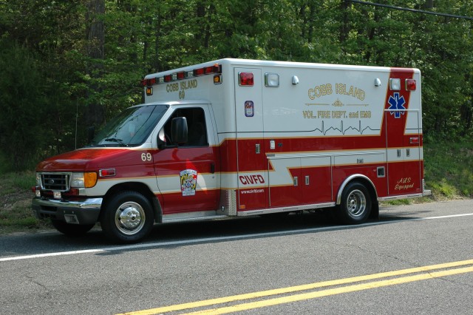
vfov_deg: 25.7
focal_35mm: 52
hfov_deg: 37.9
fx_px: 689
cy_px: 158
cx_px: 236
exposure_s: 1/250
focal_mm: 35
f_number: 8
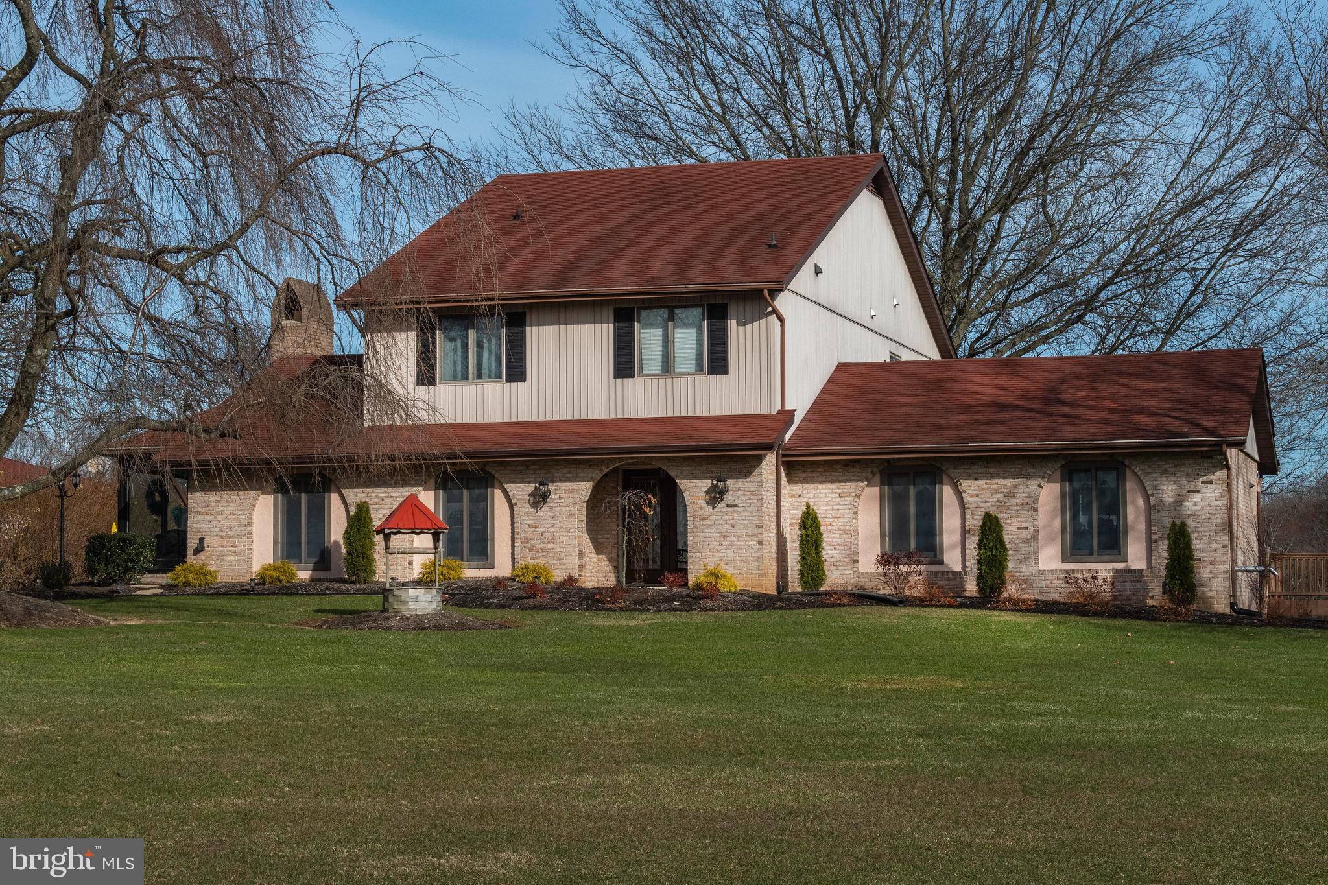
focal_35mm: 72
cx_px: 664
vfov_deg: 18.9
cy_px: 442
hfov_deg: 28.1
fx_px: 2656
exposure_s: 1/500
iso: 400
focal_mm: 48
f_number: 18
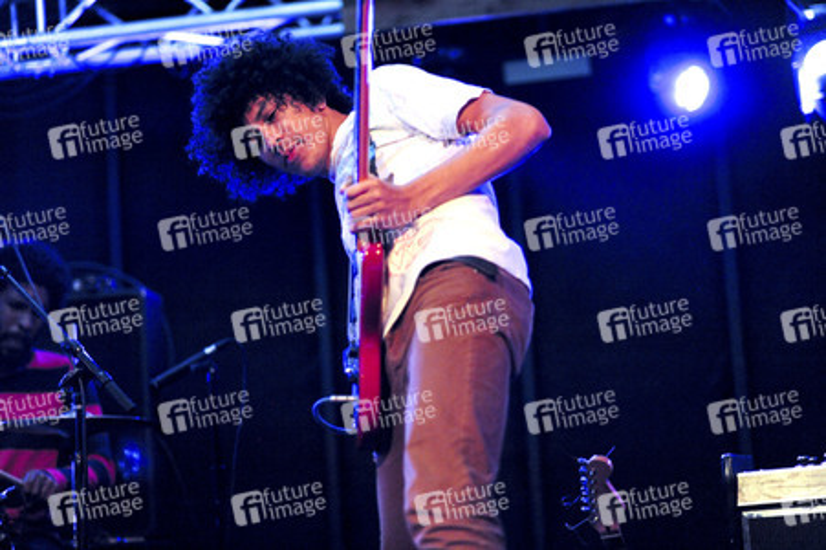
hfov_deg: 23.9
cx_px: 413
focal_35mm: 85
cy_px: 275
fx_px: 1949
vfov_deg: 16.0
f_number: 1.8
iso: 6400
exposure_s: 1/250
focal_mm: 85
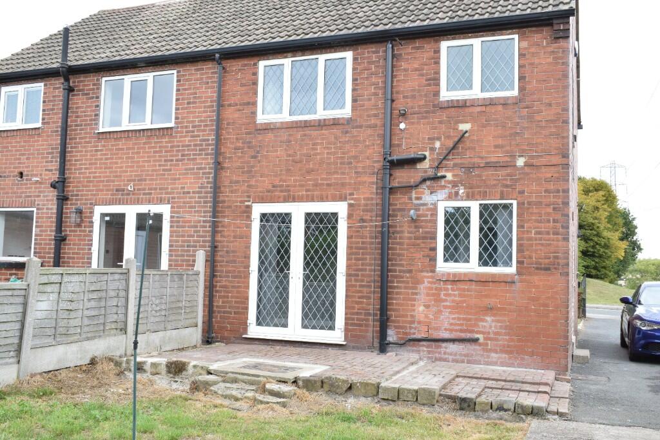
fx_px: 660
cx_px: 330
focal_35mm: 36
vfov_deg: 36.9
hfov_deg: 53.1
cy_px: 220
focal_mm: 24
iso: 800
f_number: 11
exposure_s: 1/200
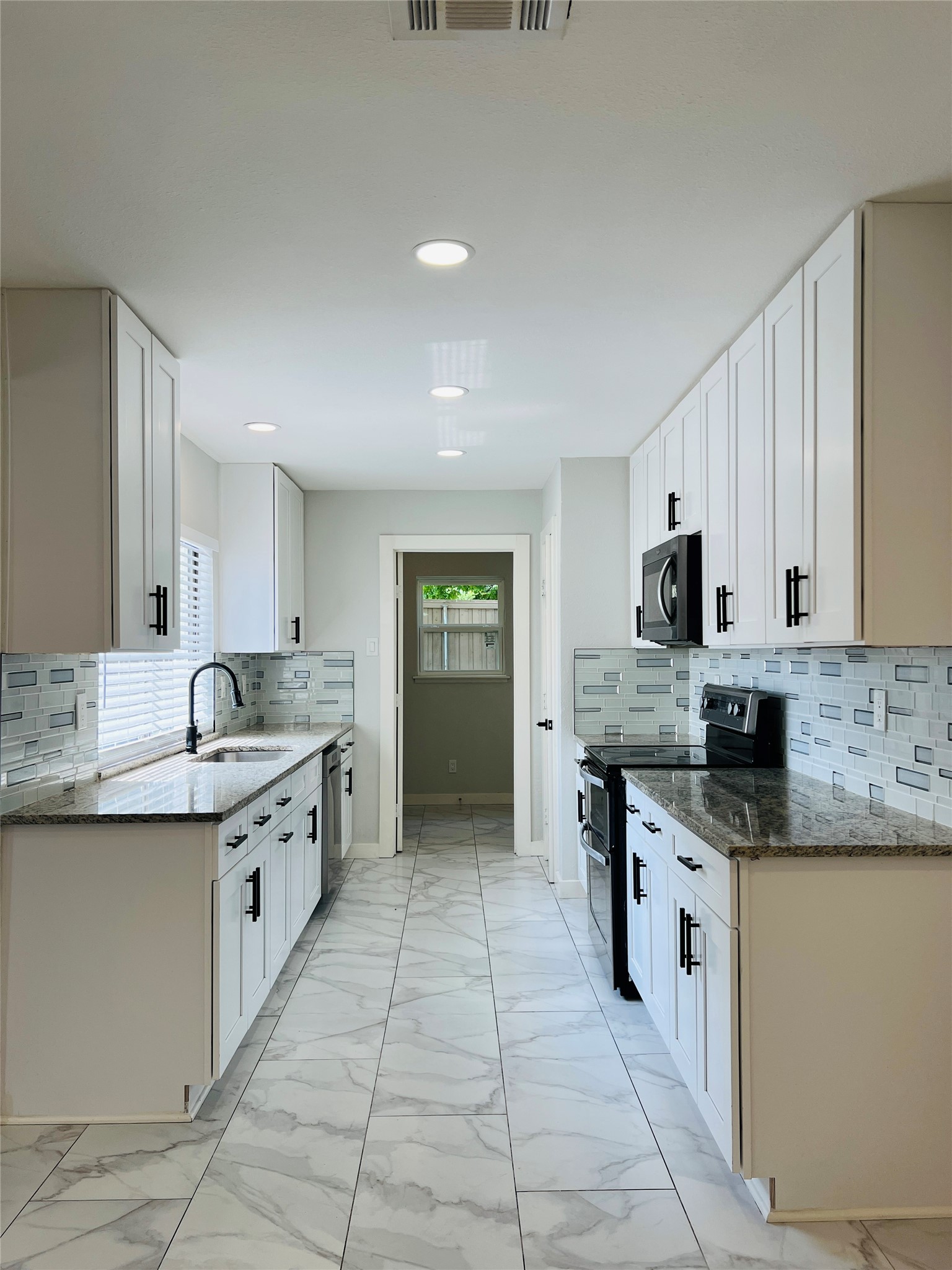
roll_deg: +0.3
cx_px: 476
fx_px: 953
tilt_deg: +1.1
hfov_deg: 53.1
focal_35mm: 26
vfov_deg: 67.3
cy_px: 635
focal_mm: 5.7
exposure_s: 1/347
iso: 50
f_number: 1.5
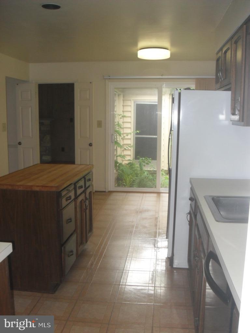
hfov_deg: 40.7
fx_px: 337
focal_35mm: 35
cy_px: 166
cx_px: 125
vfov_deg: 52.6
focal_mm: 6.2
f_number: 2.8
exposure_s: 1/45
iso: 200
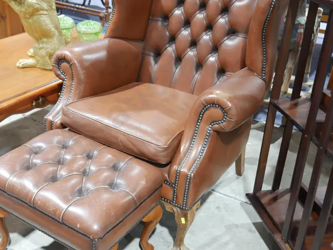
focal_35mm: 46
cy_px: 99
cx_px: 140
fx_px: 443
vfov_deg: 31.5
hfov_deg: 41.1
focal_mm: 16
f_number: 3.6
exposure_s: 1/60
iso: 1000
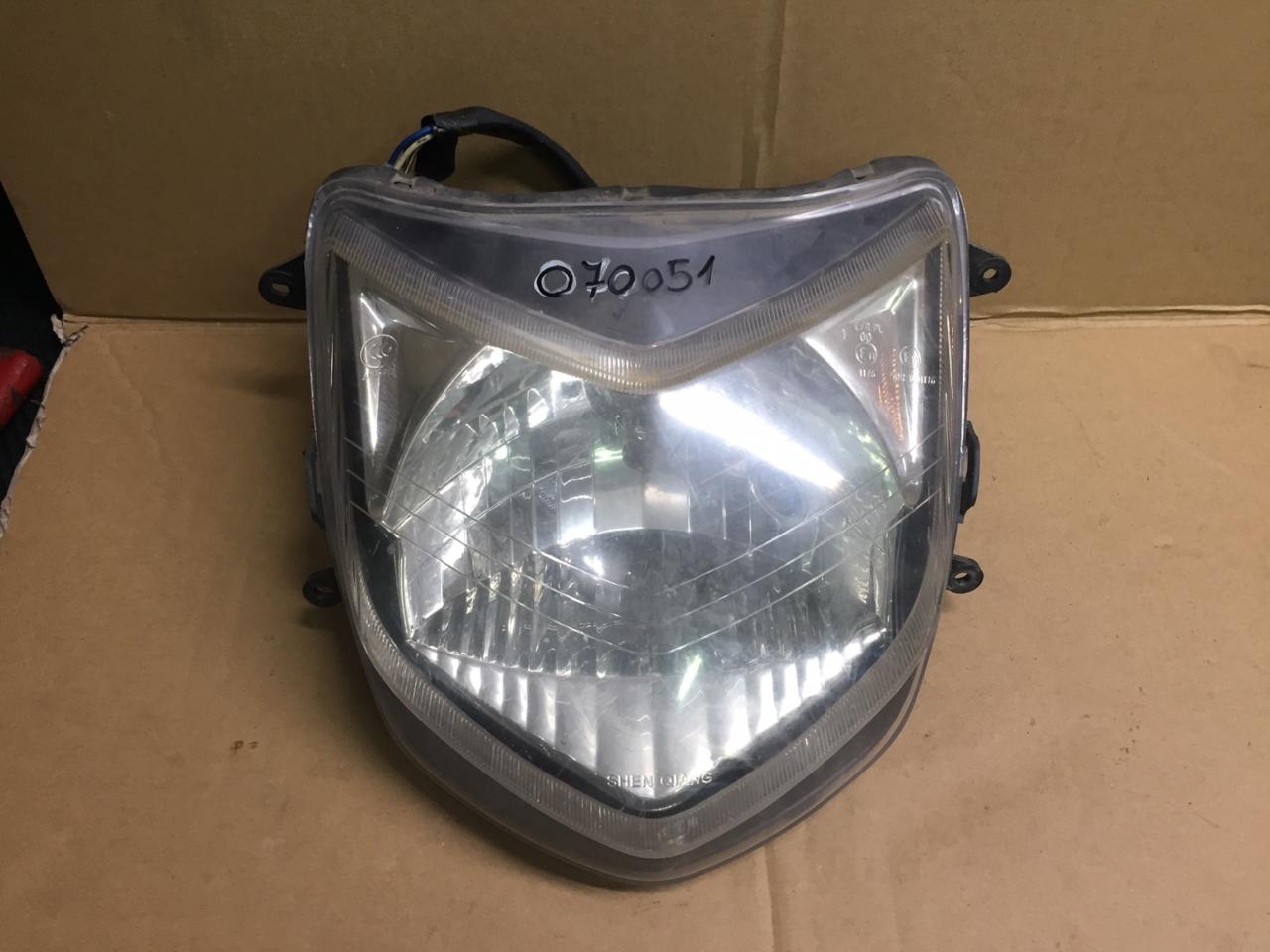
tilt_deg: -58.6
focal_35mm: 29
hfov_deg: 61.7
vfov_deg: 48.2
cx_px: 635
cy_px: 476
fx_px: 1064
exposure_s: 1/33
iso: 100
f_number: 2.2
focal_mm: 4.15
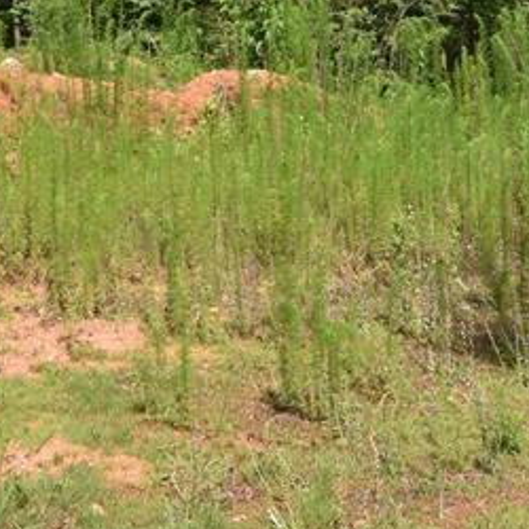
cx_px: 174
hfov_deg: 25.3
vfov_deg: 22.9
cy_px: -144
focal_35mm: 68
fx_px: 1171
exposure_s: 1/250
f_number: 7.1
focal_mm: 13
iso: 100
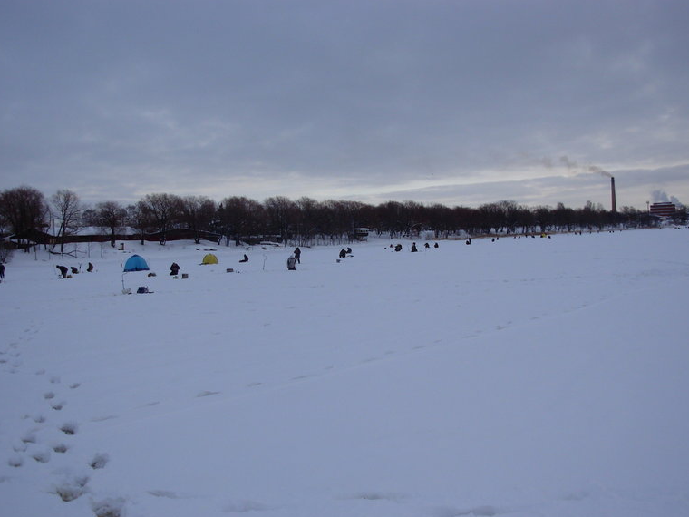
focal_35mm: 40
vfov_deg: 36.0
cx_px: 354
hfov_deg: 46.8
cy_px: 263
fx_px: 796
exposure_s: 1/542
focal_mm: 6.3
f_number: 2.9
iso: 50
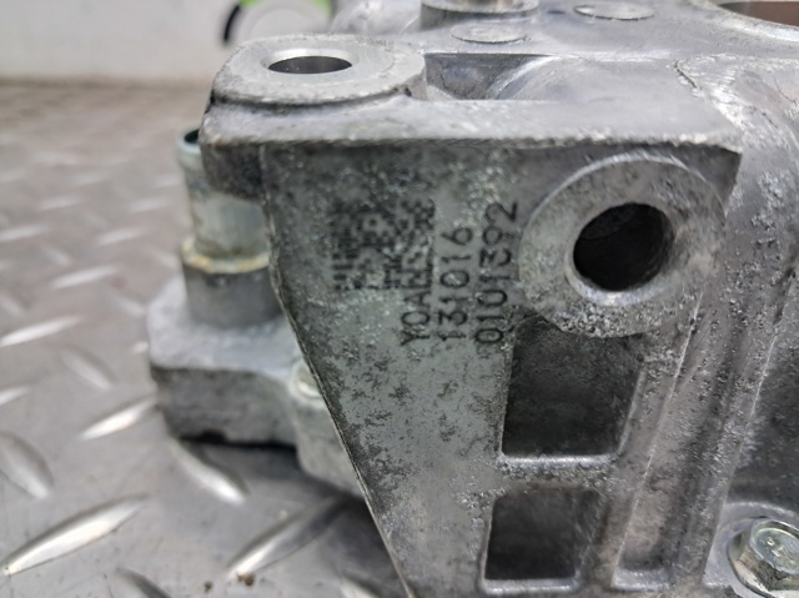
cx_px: 400
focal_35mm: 27
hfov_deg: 65.4
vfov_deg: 51.3
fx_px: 623
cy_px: 299
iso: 200
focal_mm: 4
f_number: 1.8
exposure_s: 1/50
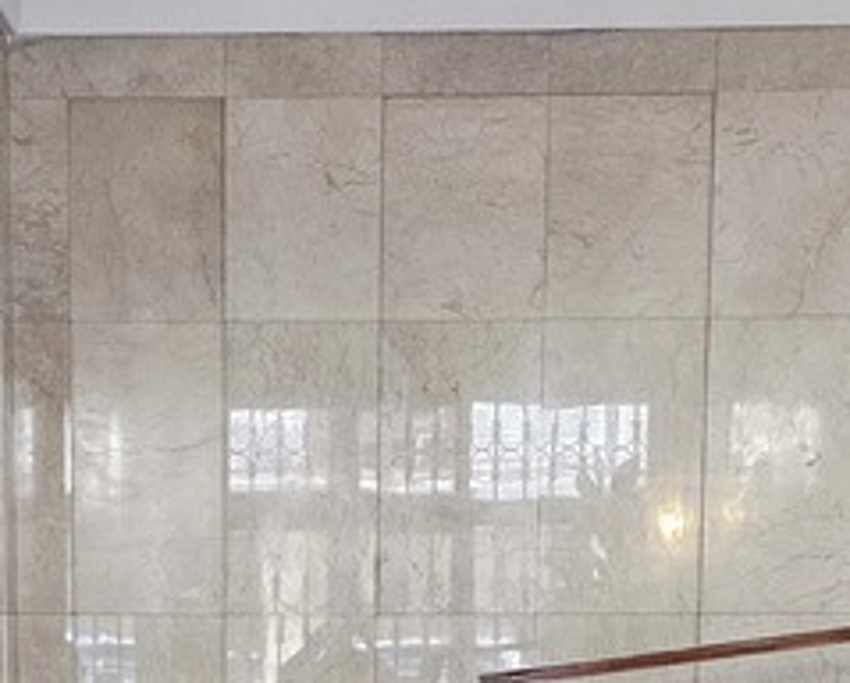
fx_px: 1890
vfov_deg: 19.4
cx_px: 256
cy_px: 800
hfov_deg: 25.2
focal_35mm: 75
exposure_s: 1/33.3
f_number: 1.7
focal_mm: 6.3
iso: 500
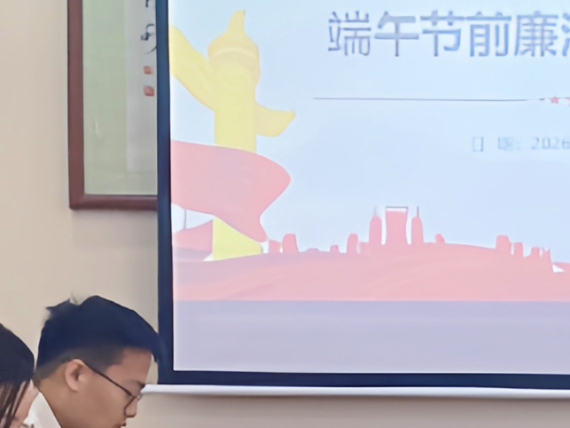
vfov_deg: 9.0
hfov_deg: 12.1
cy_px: 460
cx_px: 475
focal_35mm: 163
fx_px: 2684
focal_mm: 4.25
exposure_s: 1/50
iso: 125
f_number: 1.8
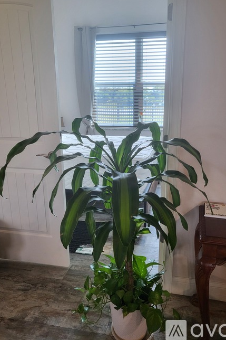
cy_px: 165
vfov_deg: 65.5
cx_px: 119
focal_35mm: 28
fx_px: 264
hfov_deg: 46.4
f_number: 1.8
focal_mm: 4.25
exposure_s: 1/120
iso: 160
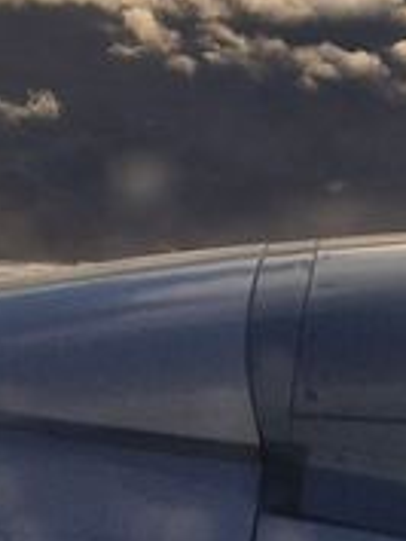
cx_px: -159
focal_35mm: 173
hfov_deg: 8.4
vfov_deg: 10.2
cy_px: -686
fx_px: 2702
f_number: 1.8
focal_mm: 5.54
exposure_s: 1/2792
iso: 50
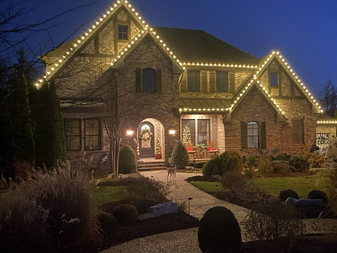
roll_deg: +0.7
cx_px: 215
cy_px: 126
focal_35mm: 36
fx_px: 350
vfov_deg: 39.6
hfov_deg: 50.7
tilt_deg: +2.6
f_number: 1.8
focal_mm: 4.25
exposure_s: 1/8
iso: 1000
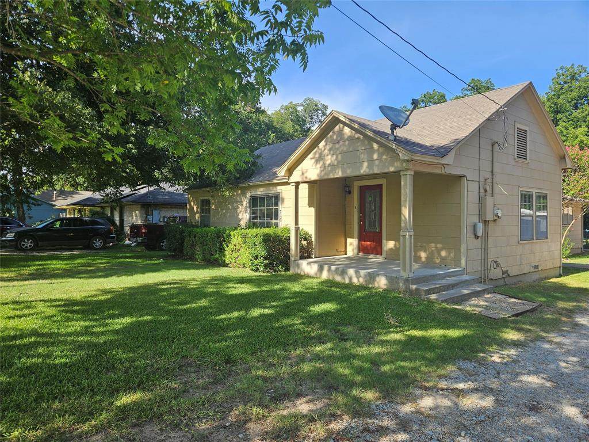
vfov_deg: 58.9
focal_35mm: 23
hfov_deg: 73.9
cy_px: 221
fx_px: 391
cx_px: 294
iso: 25
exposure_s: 1/688
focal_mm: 5.4
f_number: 1.8
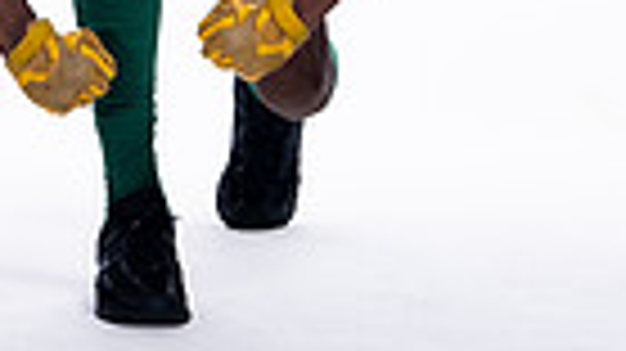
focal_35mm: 366
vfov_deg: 3.3
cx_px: 275
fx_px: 6072
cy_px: -567
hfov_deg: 5.9
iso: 400
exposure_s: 1/250
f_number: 6.3
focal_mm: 108
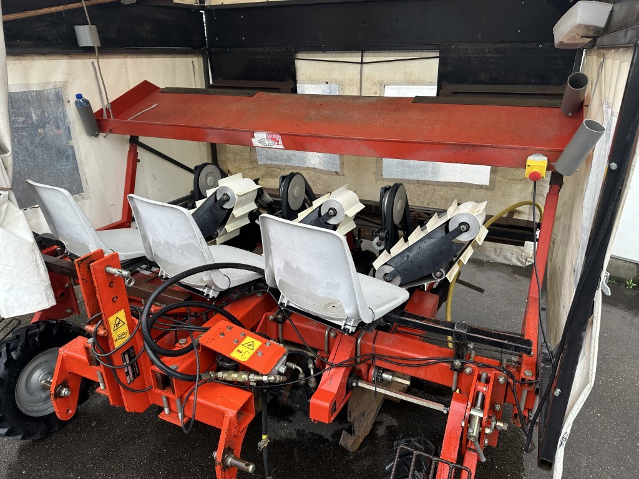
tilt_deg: -19.4
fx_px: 443
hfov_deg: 71.6
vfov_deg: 56.8
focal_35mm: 24
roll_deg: +0.5
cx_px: 320
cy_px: 240
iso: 80
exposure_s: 1/271
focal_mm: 6.86
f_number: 1.78
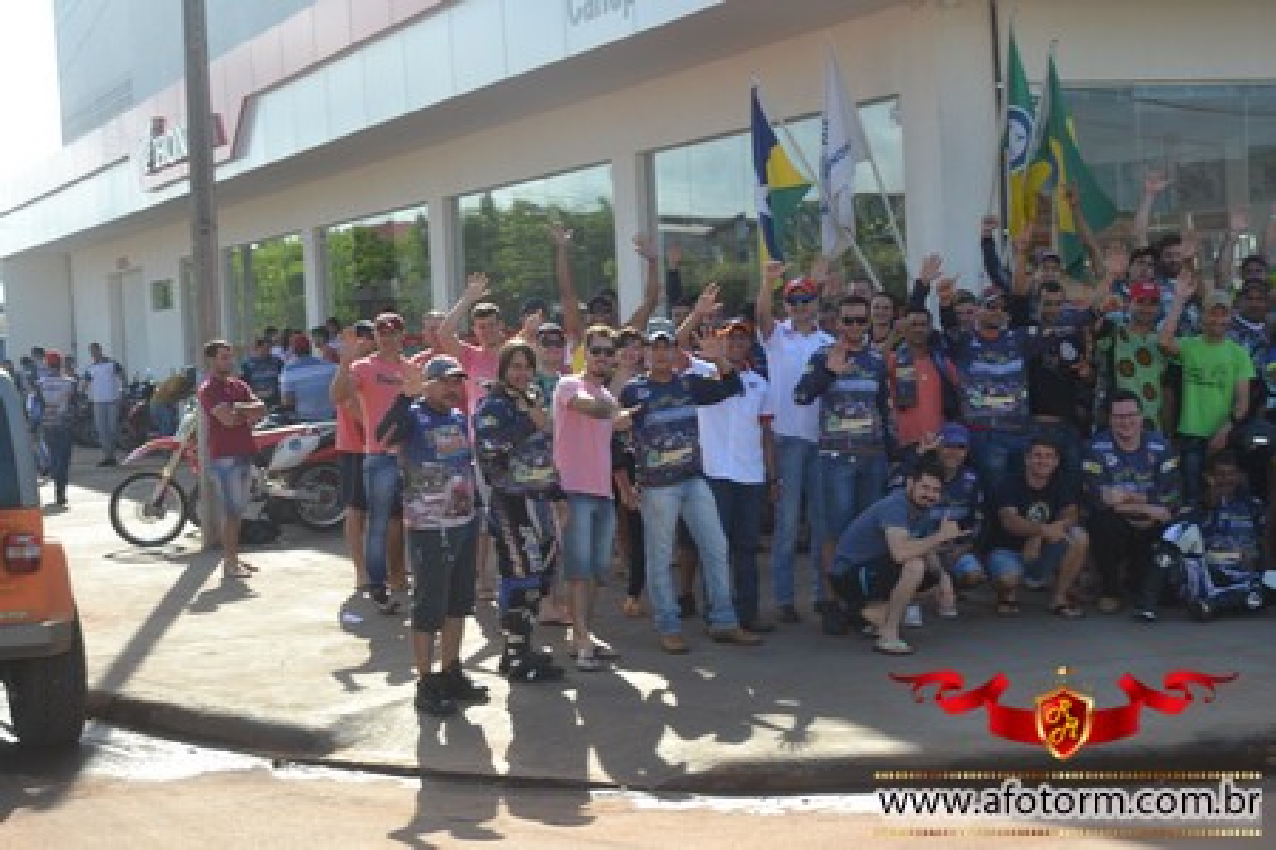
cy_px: 425
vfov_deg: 20.6
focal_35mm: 66
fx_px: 2339
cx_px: 638
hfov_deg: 30.5
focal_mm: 44
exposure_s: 1/200
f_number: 7.1
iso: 100
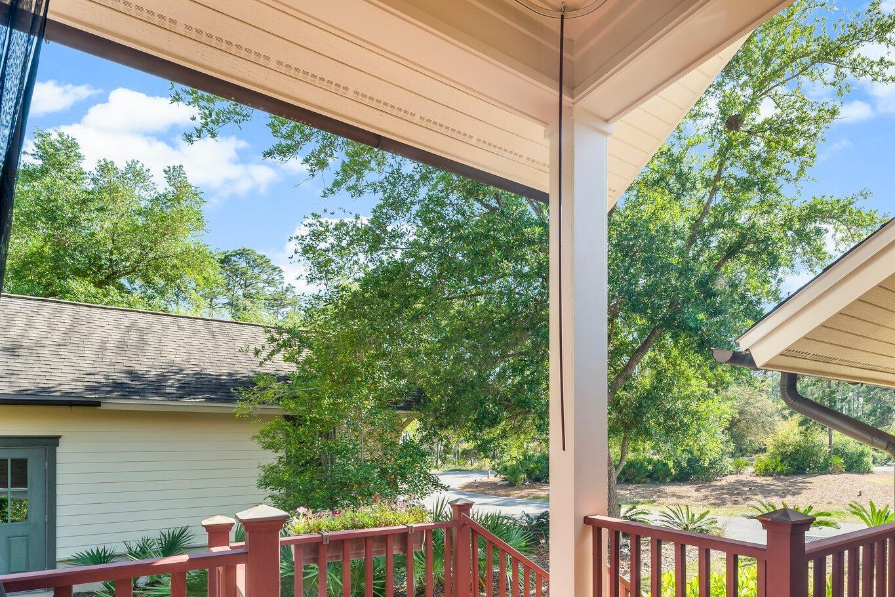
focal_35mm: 21
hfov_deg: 78.3
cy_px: 435
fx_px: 522
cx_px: 603
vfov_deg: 57.0
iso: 200
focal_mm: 14
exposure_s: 1/100
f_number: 8
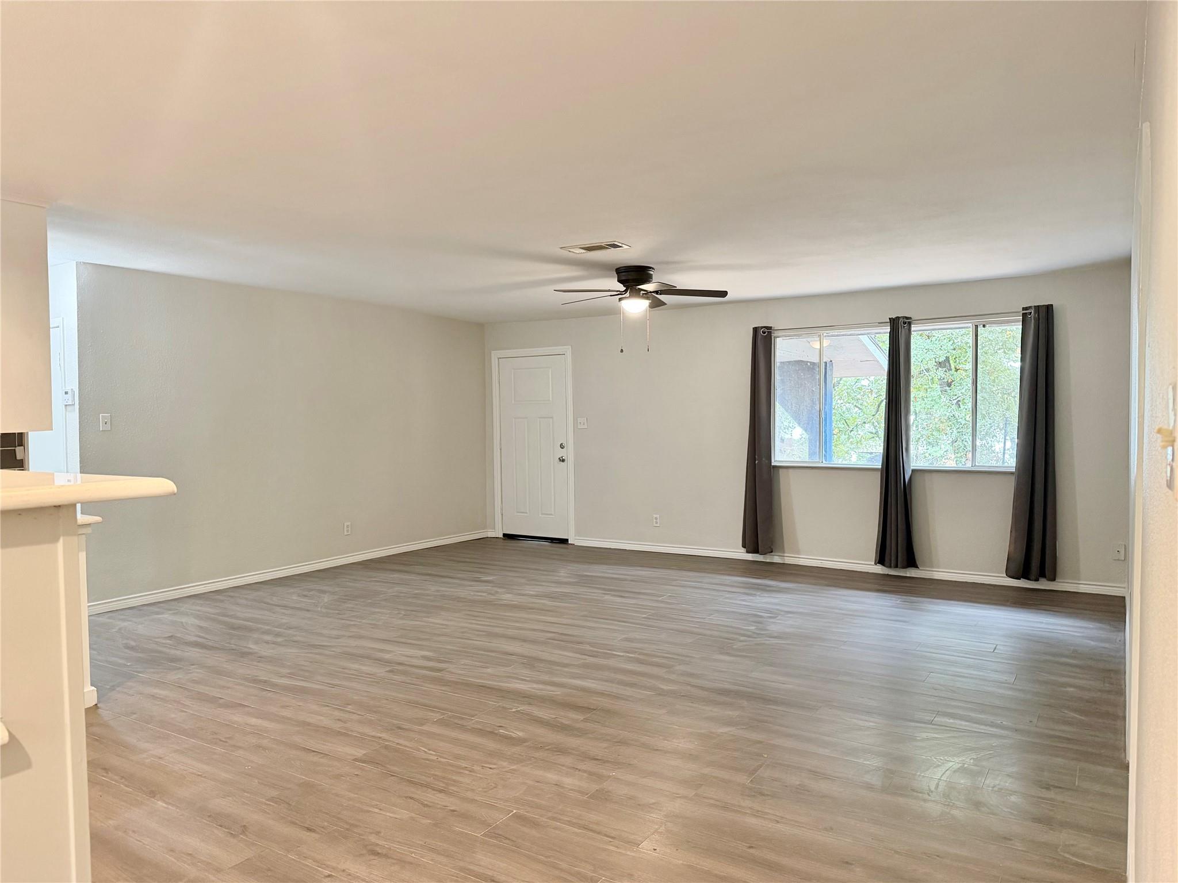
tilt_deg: -2.0
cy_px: 442
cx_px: 589
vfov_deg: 56.8
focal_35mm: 24
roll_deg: +0.8
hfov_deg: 71.6
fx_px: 817
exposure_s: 1/60
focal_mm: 6.76
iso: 400
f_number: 1.78
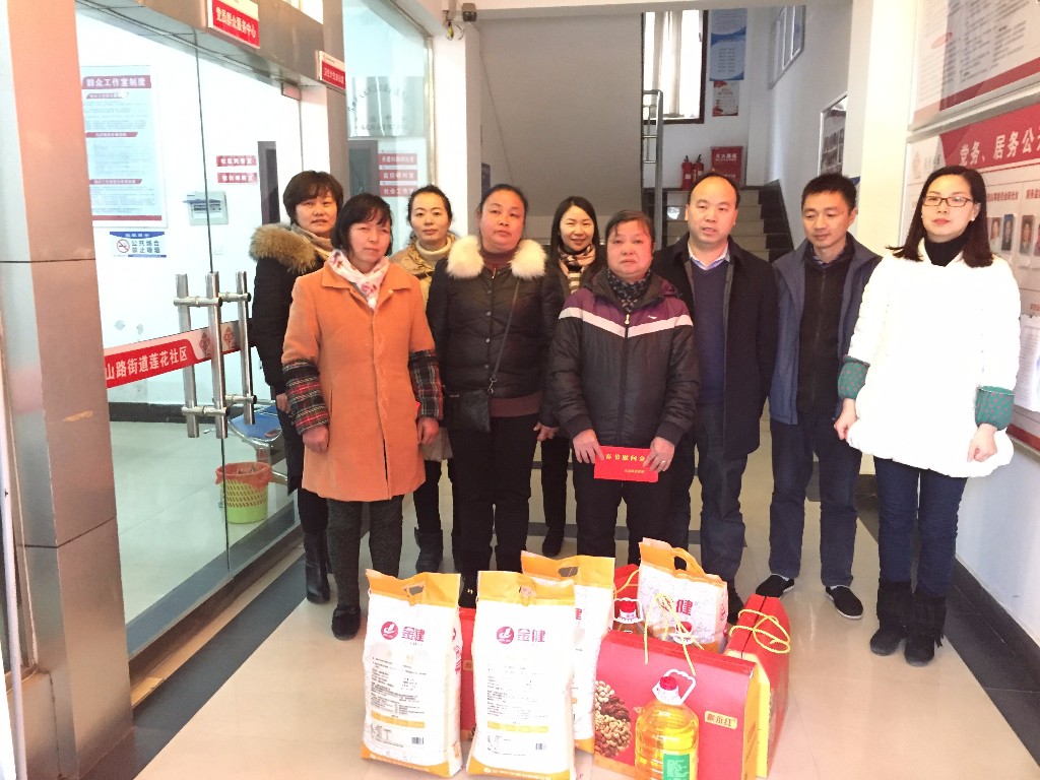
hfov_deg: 61.7
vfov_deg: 48.2
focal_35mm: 29
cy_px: 390
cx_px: 520
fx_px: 871
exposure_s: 1/17
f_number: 2.2
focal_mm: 4.15
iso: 640
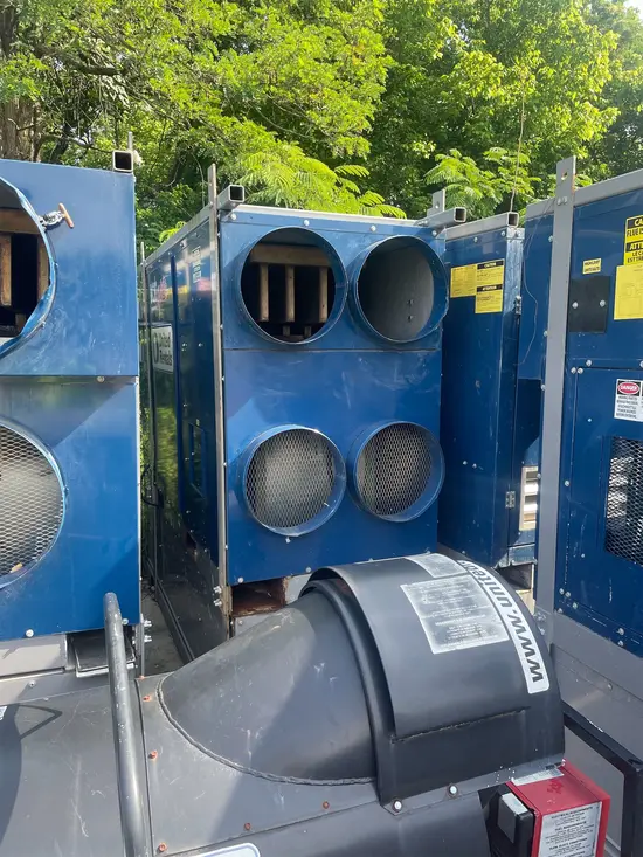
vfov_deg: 67.3
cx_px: 322
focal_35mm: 26
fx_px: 644
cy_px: 428
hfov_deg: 53.1
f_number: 1.6
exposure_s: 1/302
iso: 32
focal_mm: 4.2
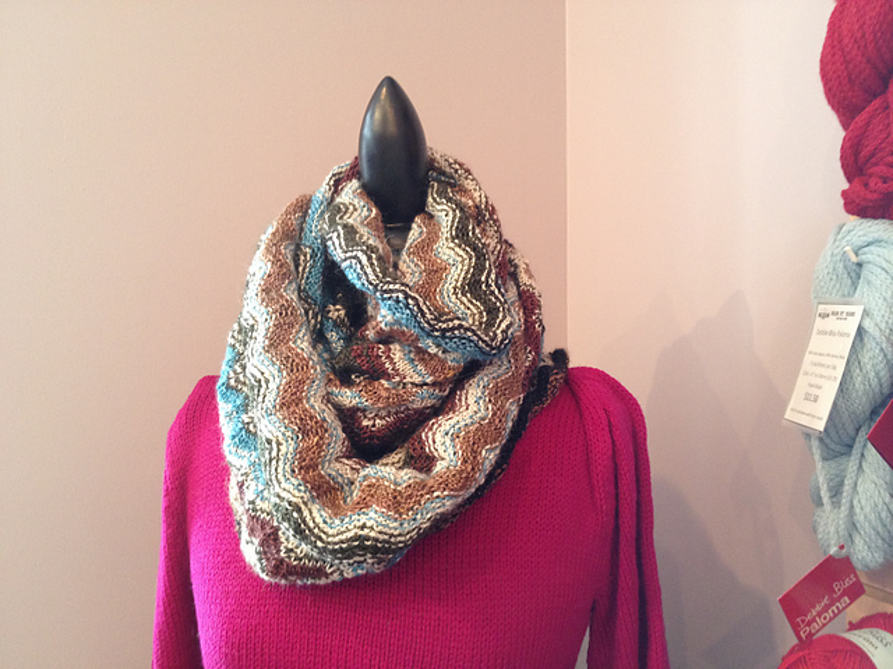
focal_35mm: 35
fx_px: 903
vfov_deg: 40.7
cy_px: 334
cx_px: 446
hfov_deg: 52.6
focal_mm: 4.28
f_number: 2.4
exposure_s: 1/20
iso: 160
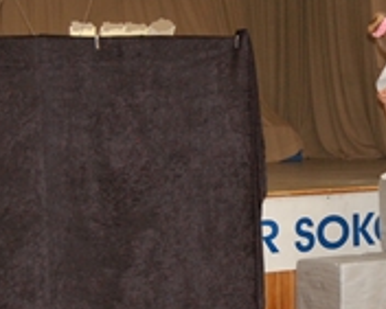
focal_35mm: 152
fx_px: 1737
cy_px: 173
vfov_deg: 10.2
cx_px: 333
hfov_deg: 12.6
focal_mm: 38
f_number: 4.8
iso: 1000
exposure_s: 1/60
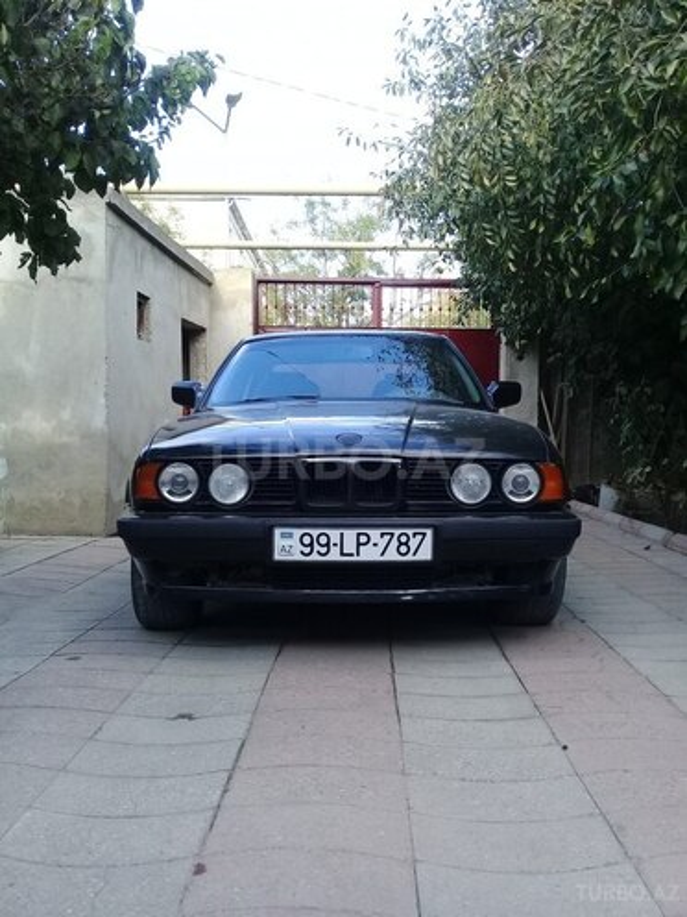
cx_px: 344
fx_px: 820
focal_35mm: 31
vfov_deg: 58.4
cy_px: 458
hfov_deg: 45.4
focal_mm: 3.3
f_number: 2.2
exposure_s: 1/198
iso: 50
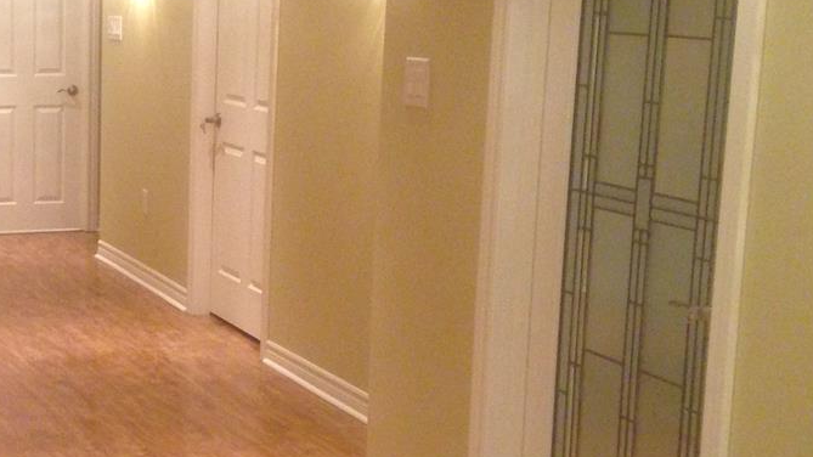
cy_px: 327
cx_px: -70
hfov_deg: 23.3
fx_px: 1854
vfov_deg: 14.0
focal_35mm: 86
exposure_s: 1/20
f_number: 2.4
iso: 200
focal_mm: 4.12
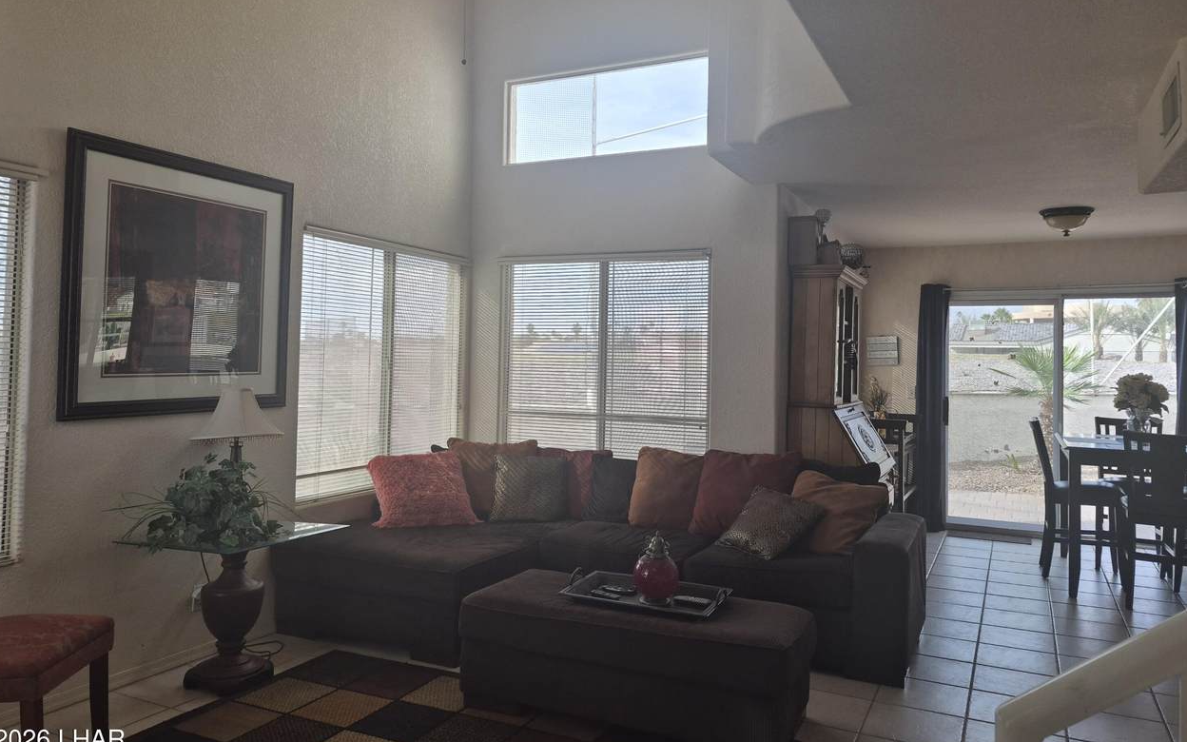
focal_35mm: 25
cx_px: 581
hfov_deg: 72.5
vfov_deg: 49.2
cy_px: 324
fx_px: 809
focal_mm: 5.4
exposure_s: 1/120
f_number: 1.8
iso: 100
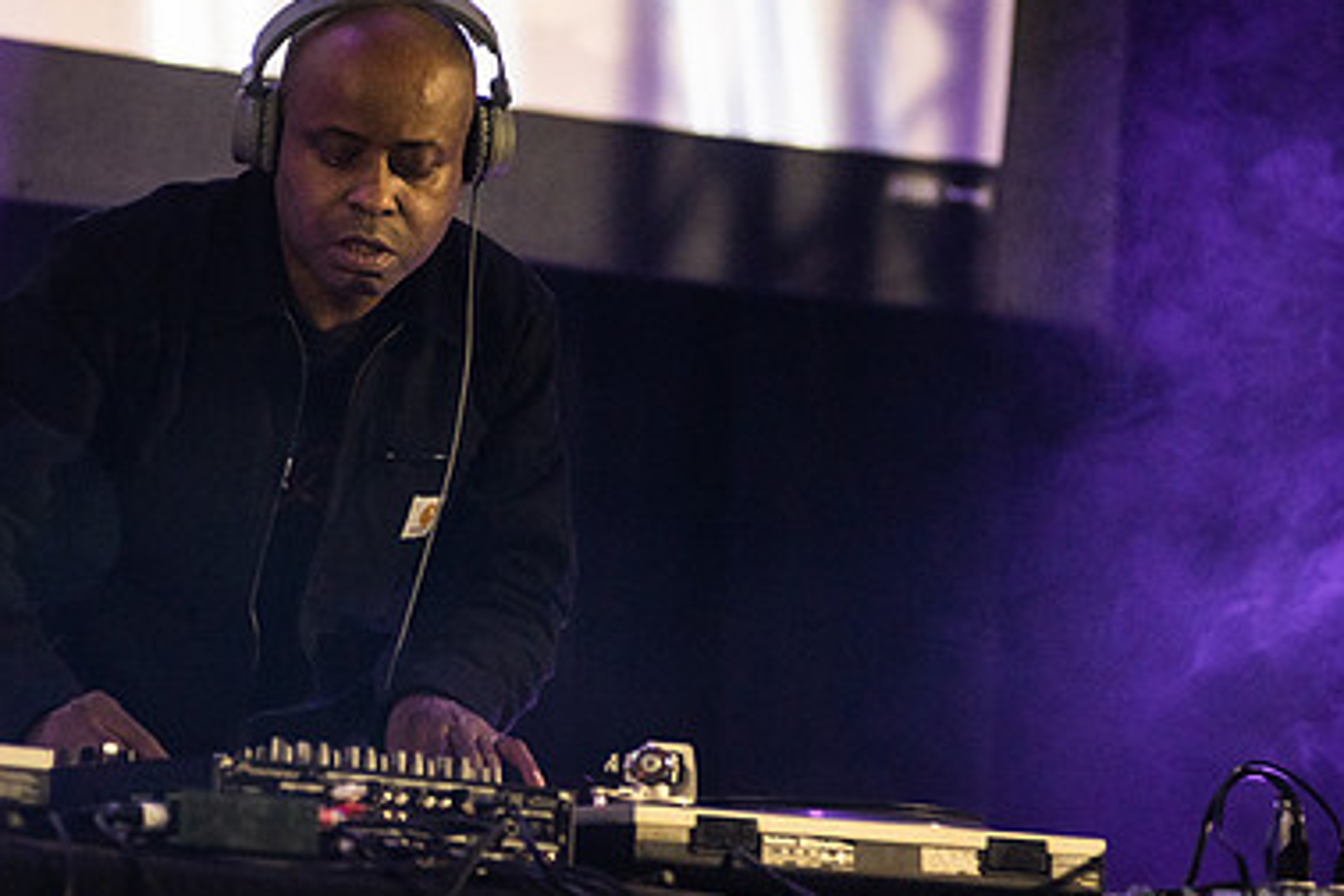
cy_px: 325
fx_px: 10602
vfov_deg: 4.8
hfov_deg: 7.3
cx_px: 476
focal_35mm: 284
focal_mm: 185
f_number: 3.2
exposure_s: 1/125
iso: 3200
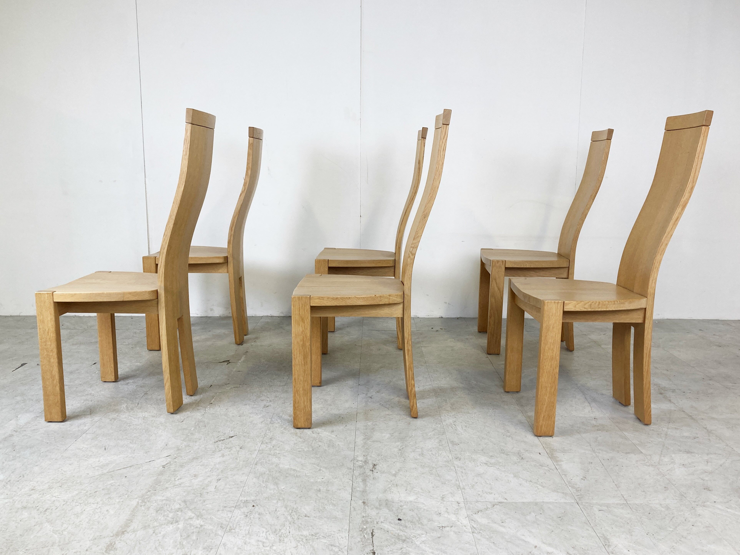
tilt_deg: -9.2
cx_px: 370
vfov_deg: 49.8
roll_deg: -2.4
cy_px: 278
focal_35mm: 28
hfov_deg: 63.4
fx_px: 599
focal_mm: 3.99
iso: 50
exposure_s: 1/100
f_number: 1.8
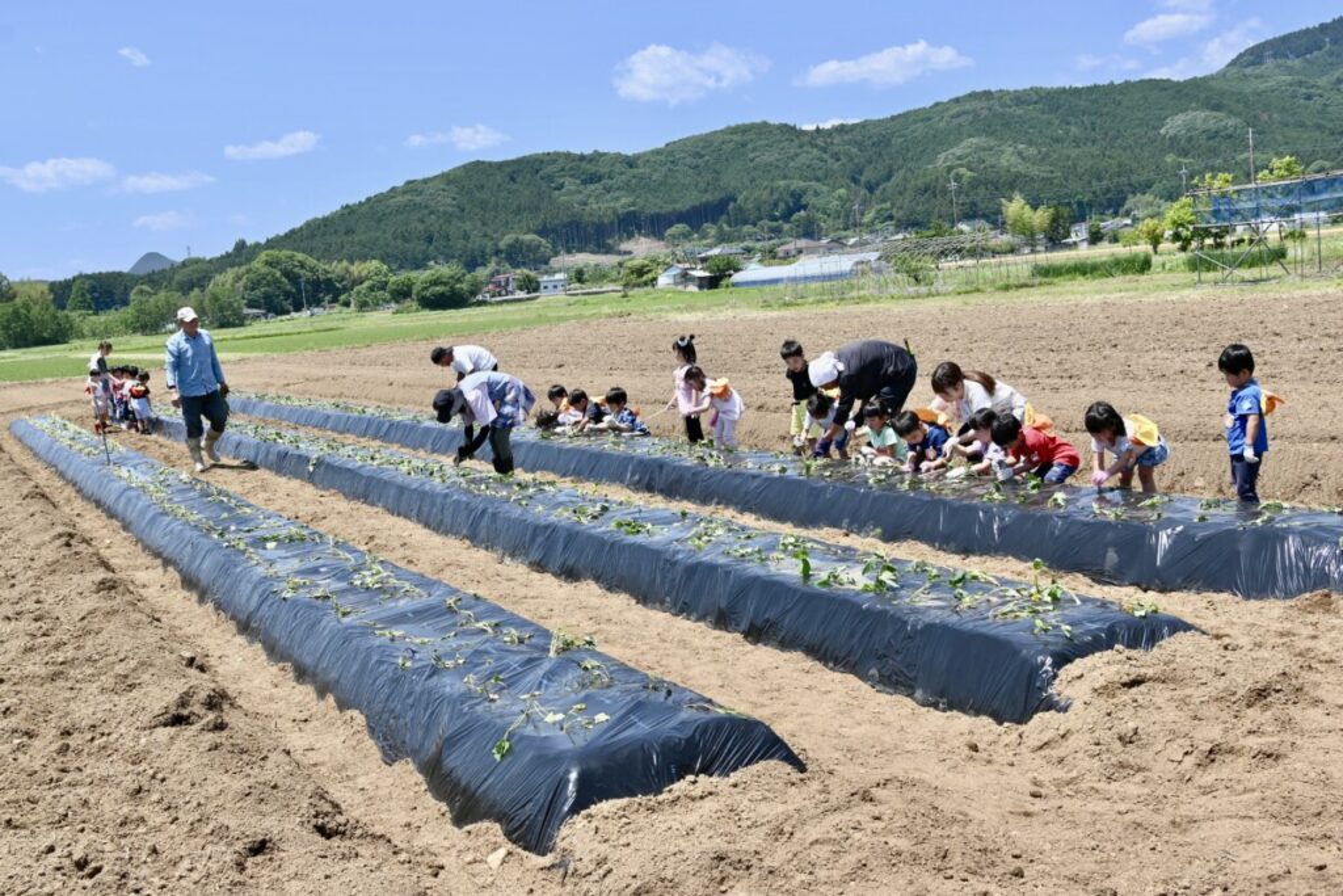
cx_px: 672
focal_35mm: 36
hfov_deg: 53.1
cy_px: 448
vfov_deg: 36.9
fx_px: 1343
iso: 100
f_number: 6.3
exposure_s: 1/320
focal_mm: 24
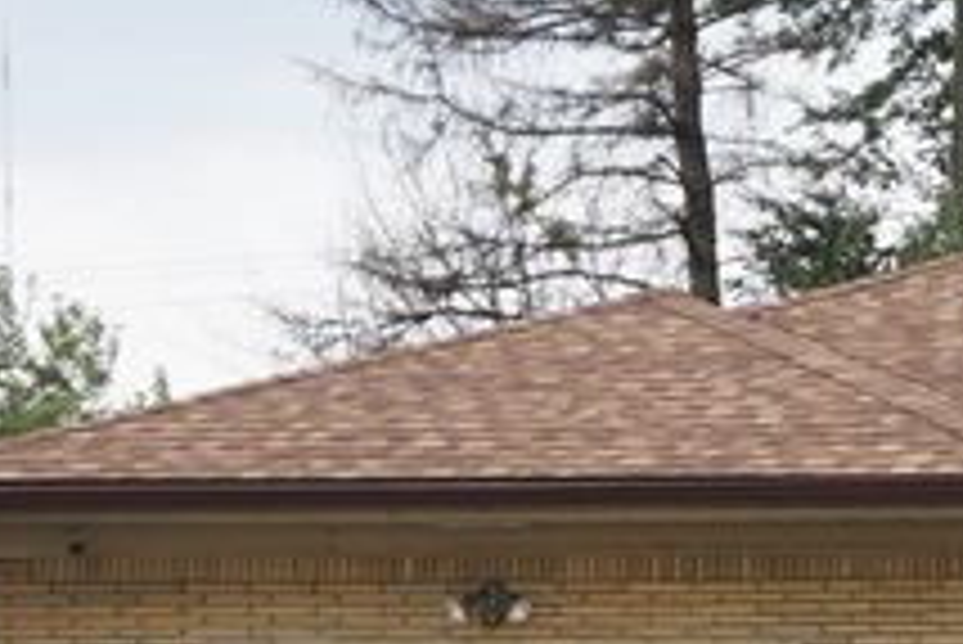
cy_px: 1196
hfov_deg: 10.2
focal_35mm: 193
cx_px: 1611
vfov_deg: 6.9
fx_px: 5176
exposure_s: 1/160
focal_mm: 27
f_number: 7.1
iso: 100
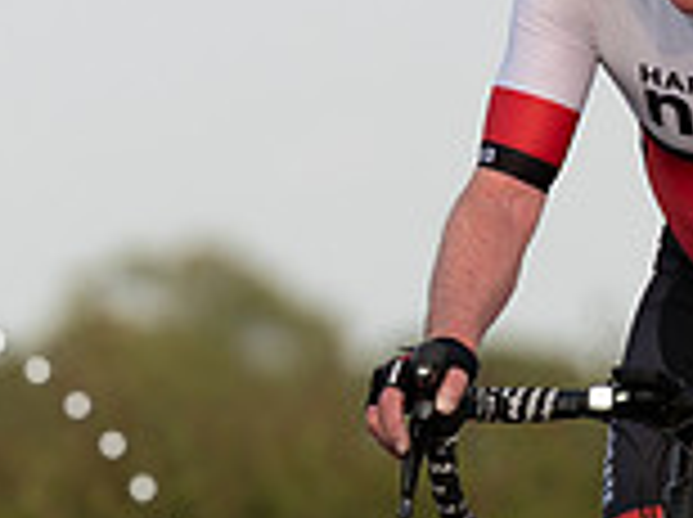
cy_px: 674
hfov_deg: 1.8
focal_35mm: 1118
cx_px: 614
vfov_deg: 1.3
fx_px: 22347
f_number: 3.5
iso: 200
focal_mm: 200
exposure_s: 1/1000
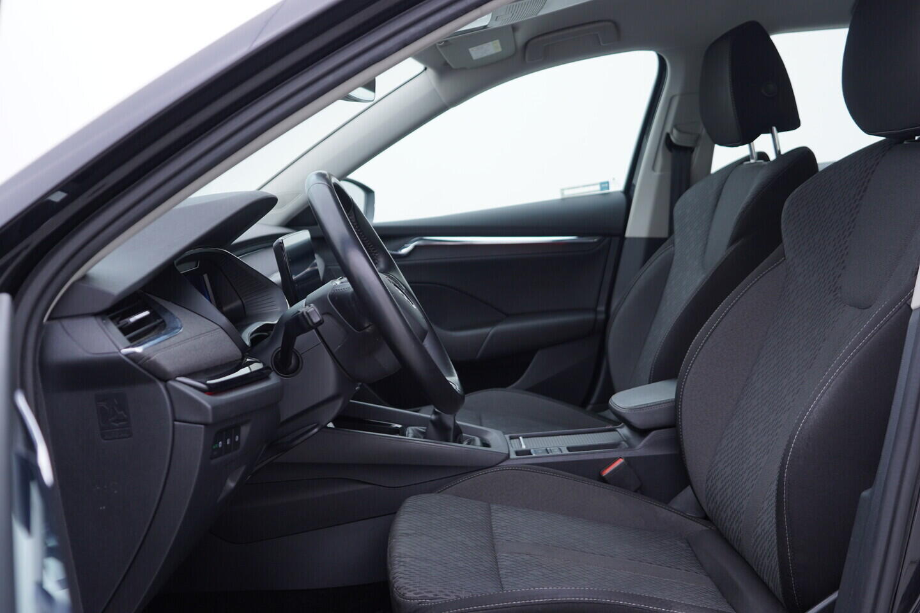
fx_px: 920
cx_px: 460
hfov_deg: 53.1
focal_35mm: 36
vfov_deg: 36.9
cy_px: 306
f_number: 3.2
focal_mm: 24
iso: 125
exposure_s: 1/50
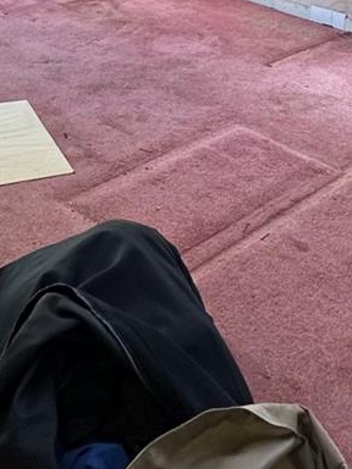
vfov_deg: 28.3
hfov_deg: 25.3
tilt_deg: -6.7
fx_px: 759
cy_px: -142
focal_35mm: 56
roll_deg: -2.3
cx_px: 37
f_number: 2.2
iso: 160
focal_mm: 2.22
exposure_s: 1/99
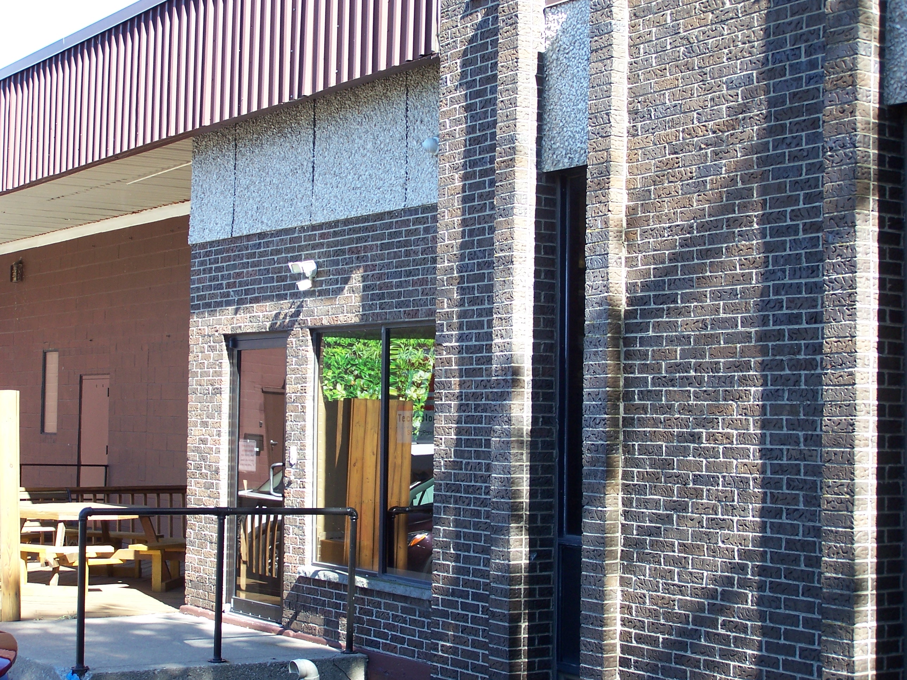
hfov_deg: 30.3
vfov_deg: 22.9
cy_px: 340
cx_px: 454
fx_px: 1677
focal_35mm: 64
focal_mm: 10.7
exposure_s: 1/125
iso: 80
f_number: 3.2
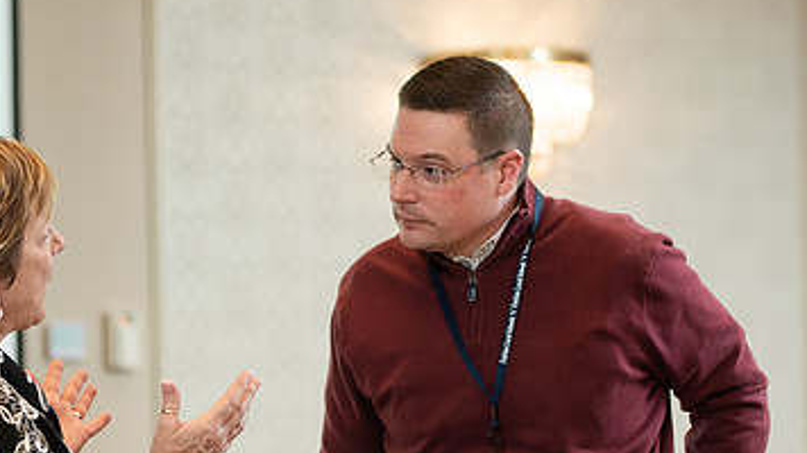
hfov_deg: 14.8
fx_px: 3102
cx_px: 286
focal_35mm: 145
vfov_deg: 8.3
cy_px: 404
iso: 1250
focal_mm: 85
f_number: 3.2
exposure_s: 1/160
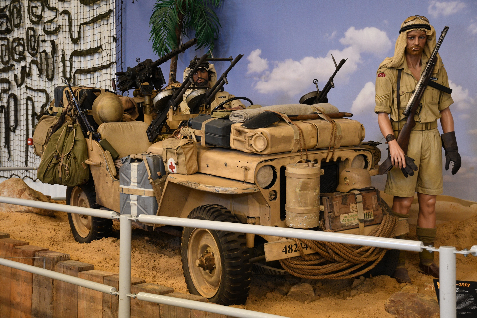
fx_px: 689
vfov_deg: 26.0
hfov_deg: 38.2
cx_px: 238
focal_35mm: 52
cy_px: 159
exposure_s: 1/25
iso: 800
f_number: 3.3
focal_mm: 35
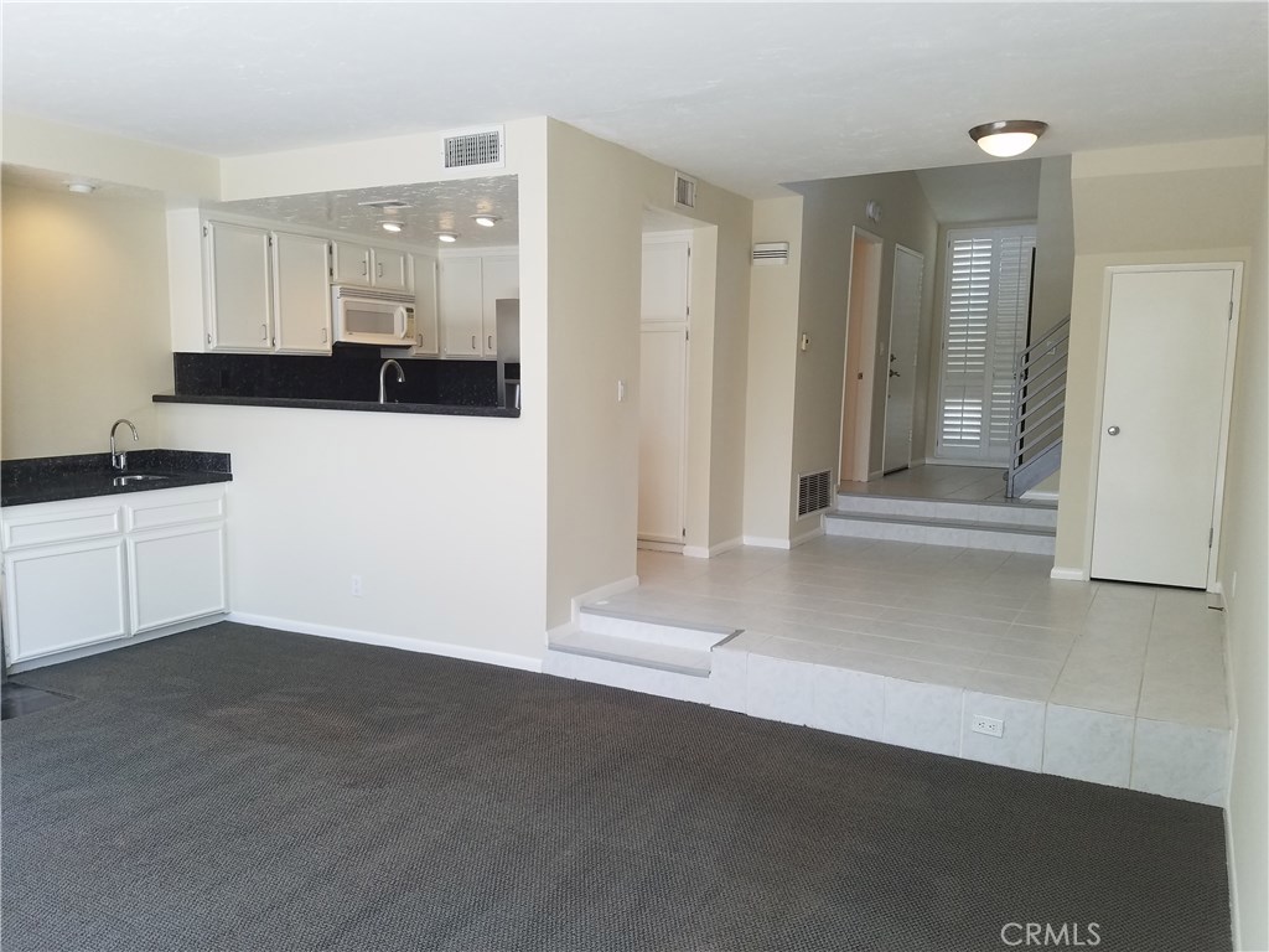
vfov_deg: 53.1
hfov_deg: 67.3
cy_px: 476
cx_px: 634
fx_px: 953
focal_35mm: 26
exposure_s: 1/120
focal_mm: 4.2
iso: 80
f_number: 1.7
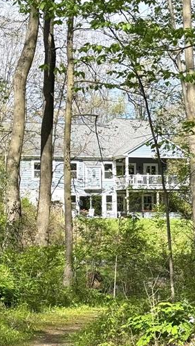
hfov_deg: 11.3
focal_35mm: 107
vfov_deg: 19.9
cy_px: 223
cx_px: 96
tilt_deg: +1.3
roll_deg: +0.7
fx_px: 982
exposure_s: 1/2208
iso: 64
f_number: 1.78
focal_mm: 6.76
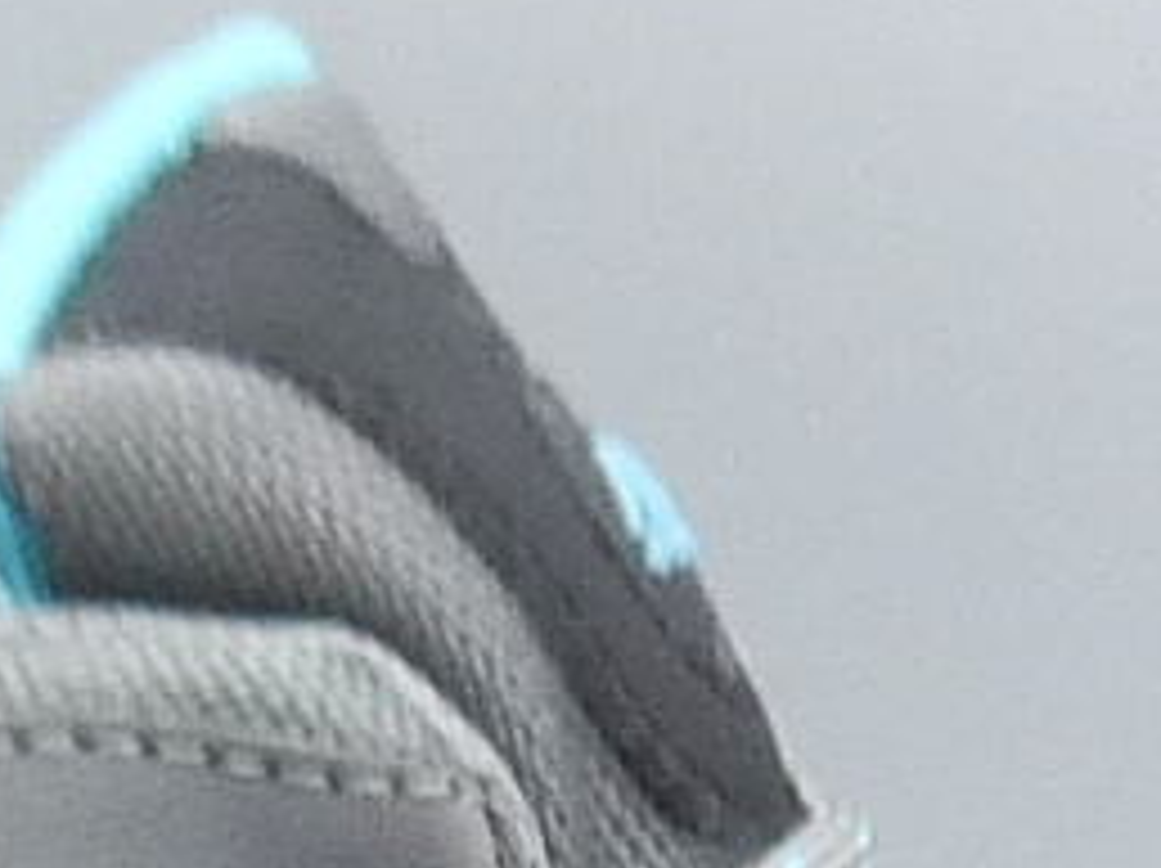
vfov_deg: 4.7
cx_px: 734
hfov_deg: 6.5
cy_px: 2456
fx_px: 10187
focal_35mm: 304
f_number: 4
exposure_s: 1/100
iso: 100
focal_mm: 4.8
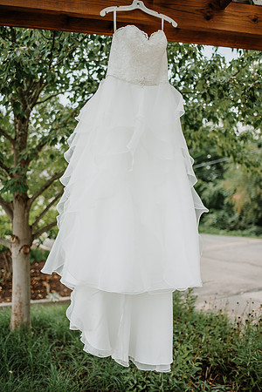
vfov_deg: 54.4
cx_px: 131
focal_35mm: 35
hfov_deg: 37.9
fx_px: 382
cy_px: 196
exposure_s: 1/1600
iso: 100
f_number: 1.8
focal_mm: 35
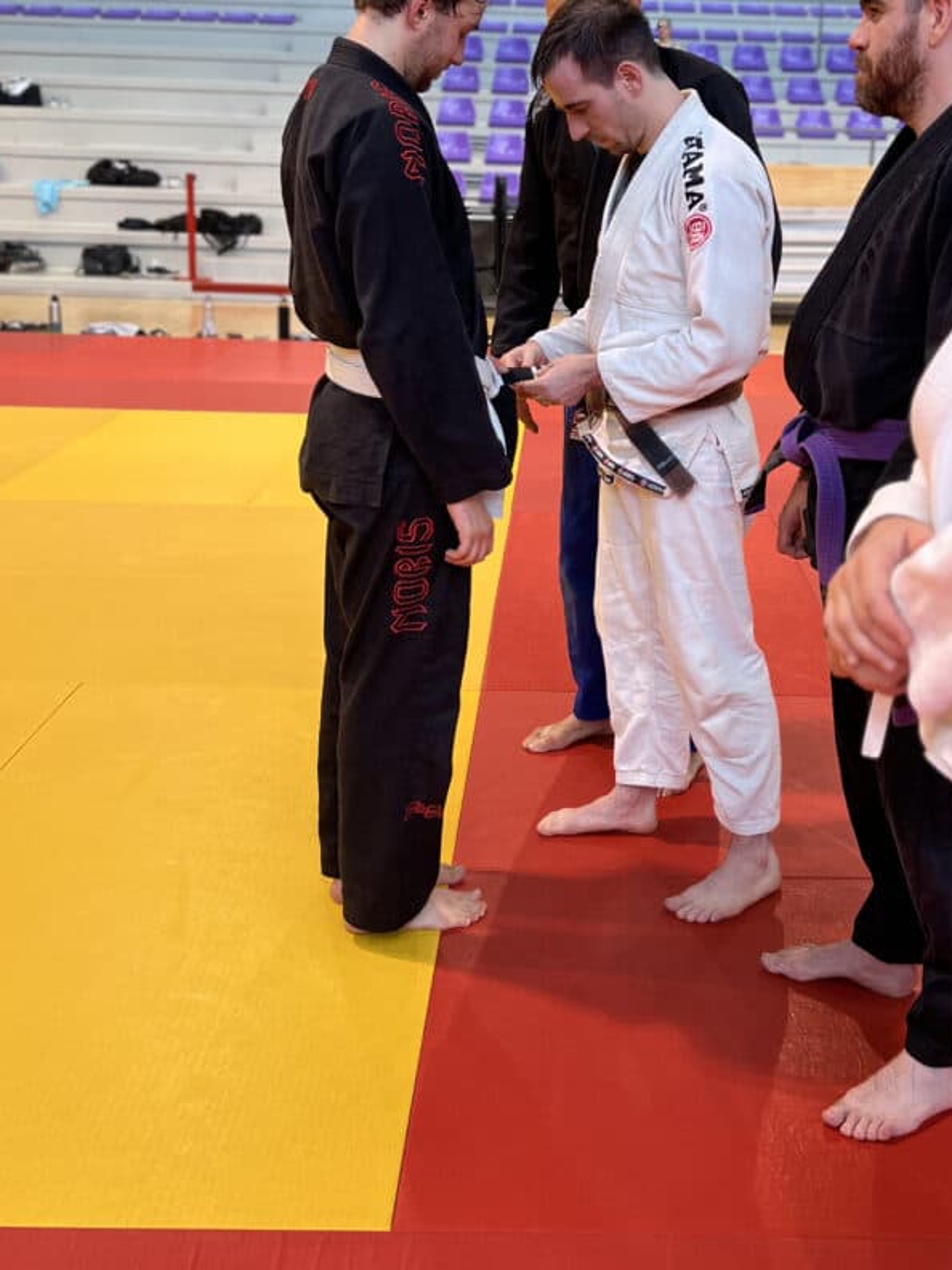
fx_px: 1540
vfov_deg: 44.4
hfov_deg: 34.2
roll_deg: -2.3
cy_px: 462
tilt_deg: -10.7
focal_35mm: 42
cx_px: 603
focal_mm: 5.7
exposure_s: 1/100
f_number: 1.5
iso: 80
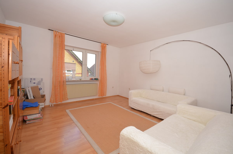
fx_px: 97
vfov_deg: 77.1
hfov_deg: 100.5
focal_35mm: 15
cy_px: 77
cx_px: 116
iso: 200
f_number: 5.6
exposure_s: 1/125
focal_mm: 10
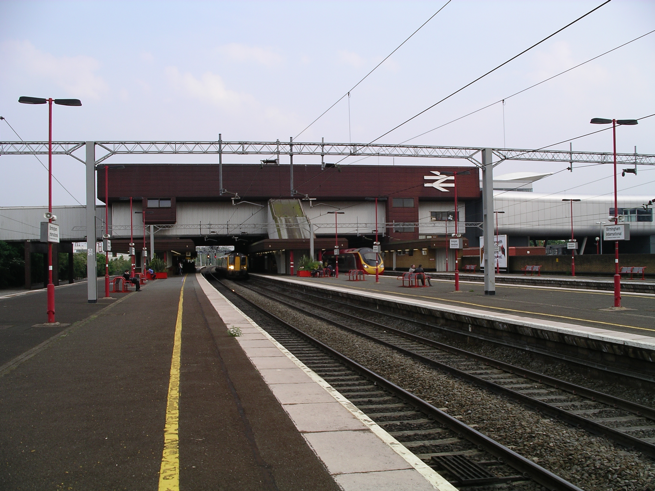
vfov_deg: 38.7
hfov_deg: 50.1
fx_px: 700
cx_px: 328
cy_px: 246
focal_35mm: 37
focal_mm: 7.8
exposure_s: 1/383
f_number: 4.3
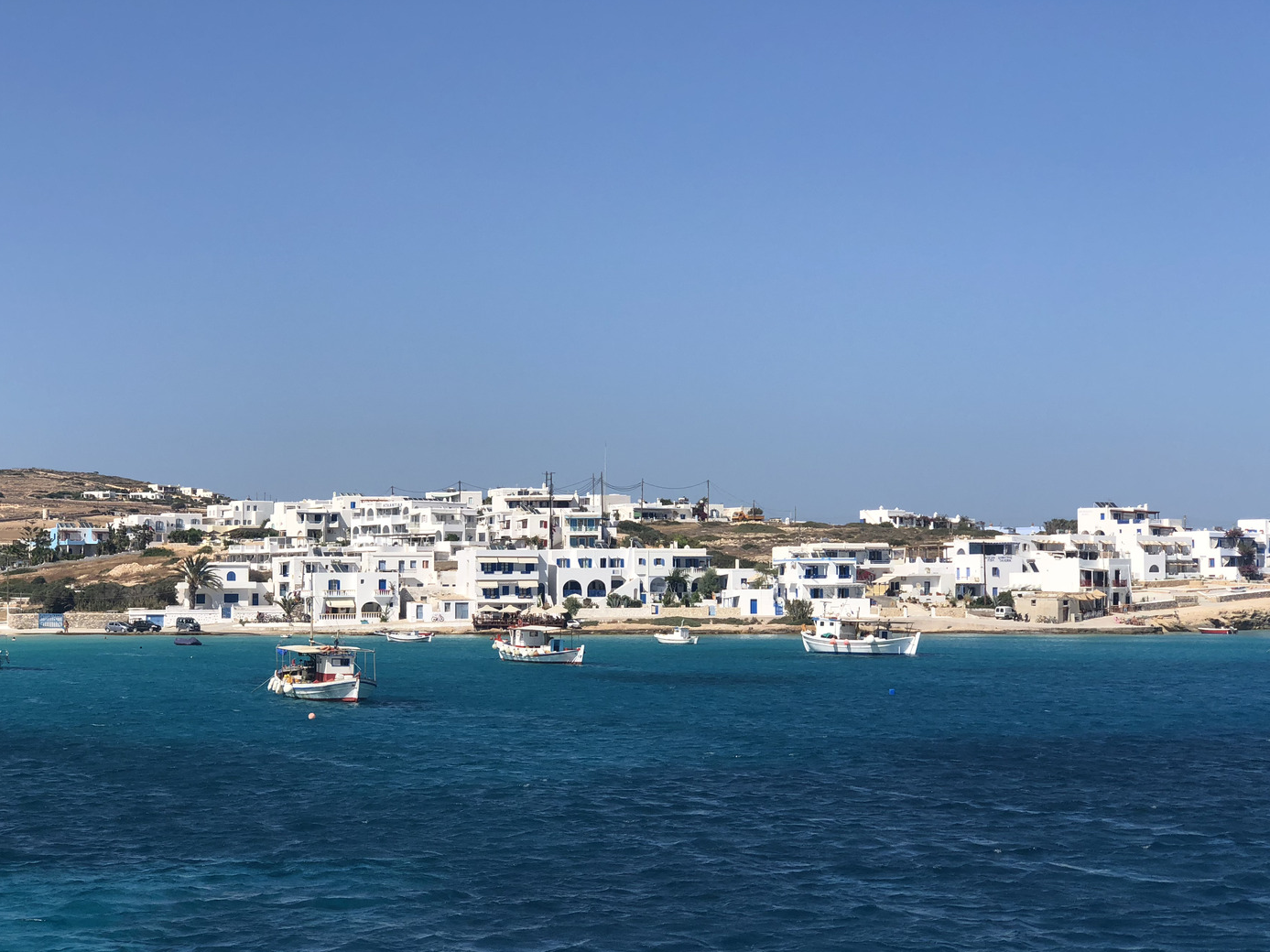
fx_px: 2201
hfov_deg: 32.2
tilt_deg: +2.3
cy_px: 538
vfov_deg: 24.4
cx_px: 567
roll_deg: +1.3
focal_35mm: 60
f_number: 2.4
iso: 16
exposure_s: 1/1548
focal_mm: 6
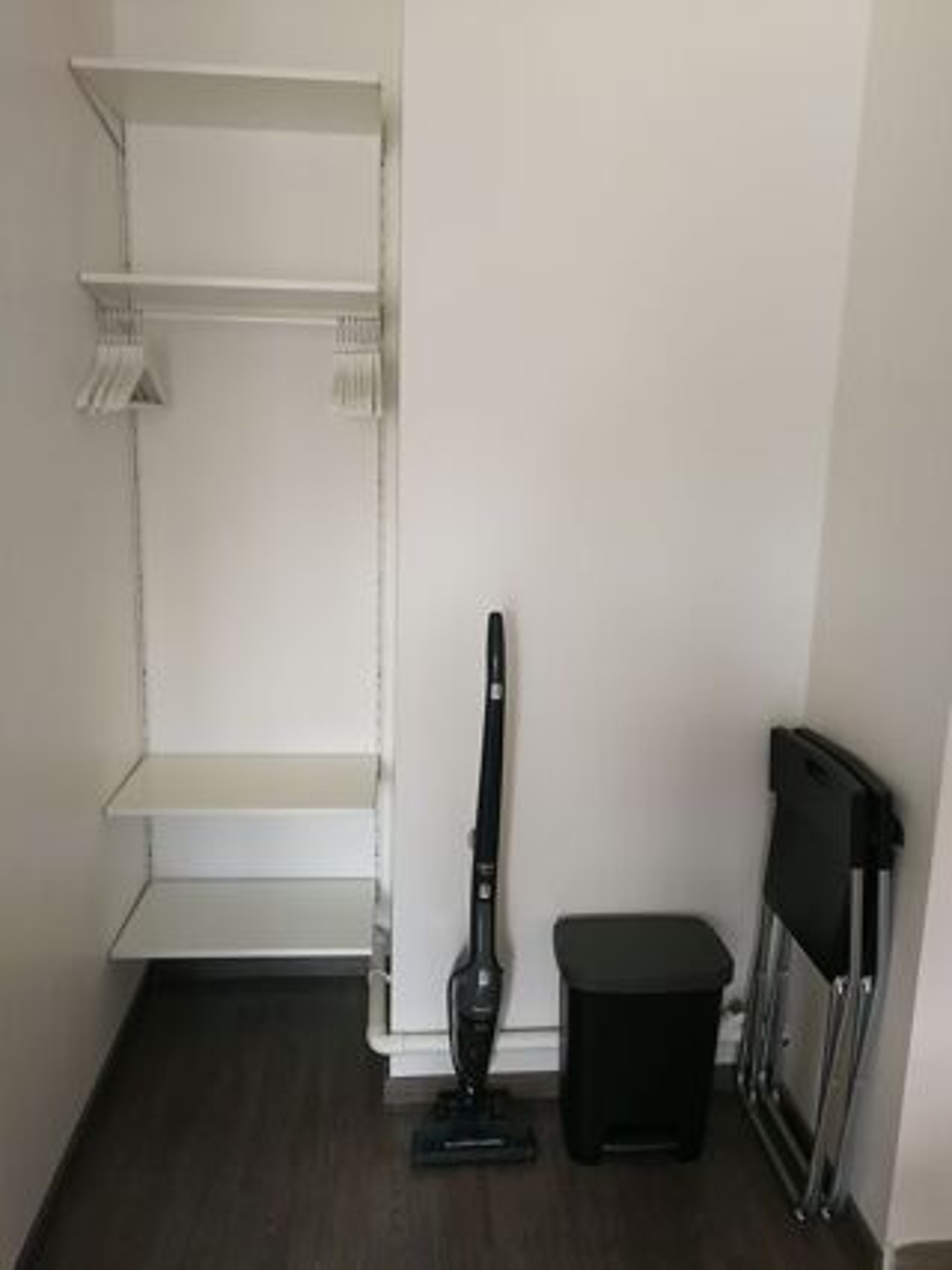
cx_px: 476
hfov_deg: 51.3
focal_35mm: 27
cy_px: 635
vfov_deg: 65.3
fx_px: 991
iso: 160
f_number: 2.2
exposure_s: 1/33.3
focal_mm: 3.95
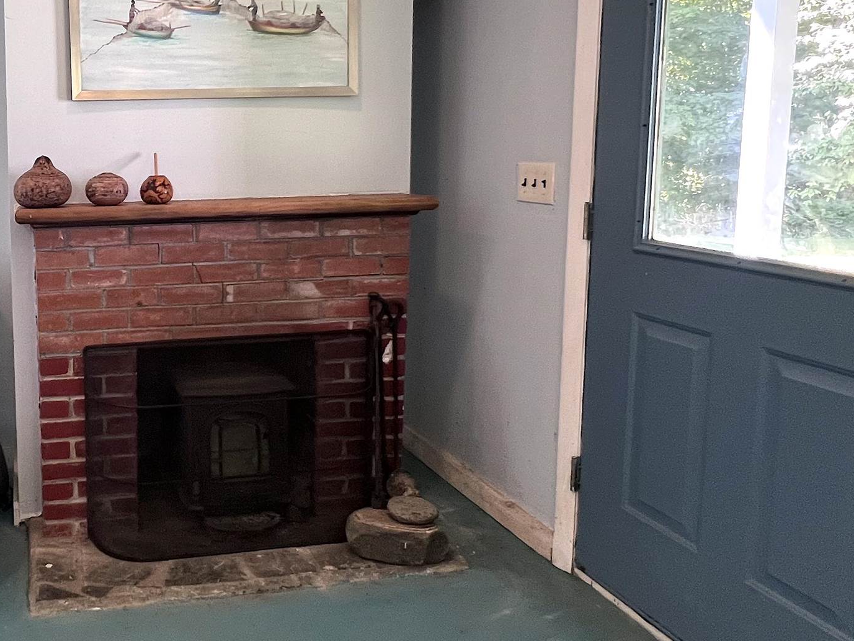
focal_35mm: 29
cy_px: 234
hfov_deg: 55.7
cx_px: 131
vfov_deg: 47.7
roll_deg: +1.1
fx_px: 716
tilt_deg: -6.3
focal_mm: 1.57
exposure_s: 1/78
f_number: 1.8
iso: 250
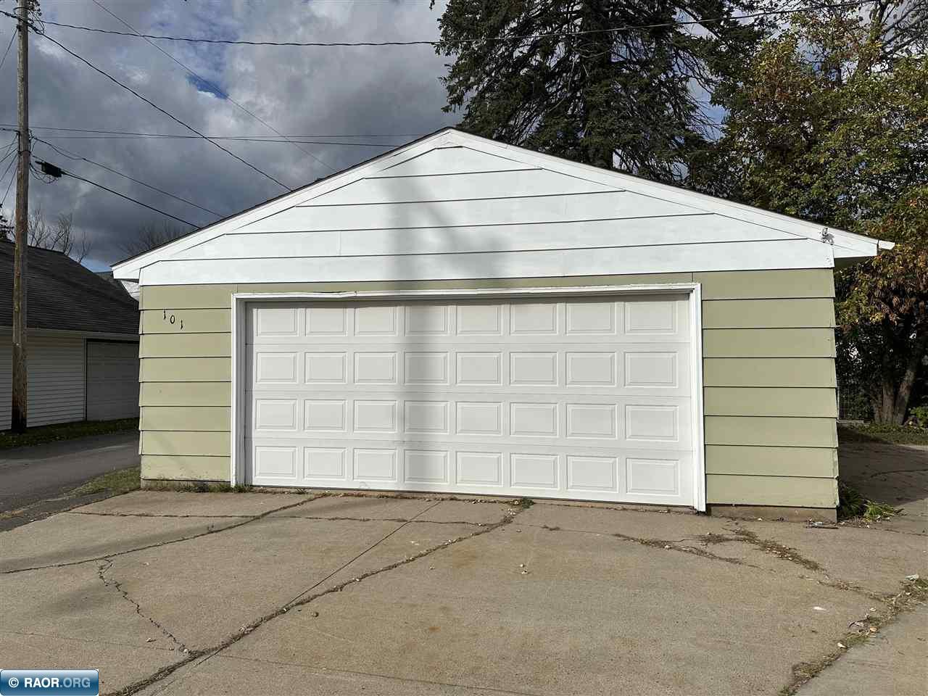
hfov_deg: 71.6
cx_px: 464
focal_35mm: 24
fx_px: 643
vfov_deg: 56.8
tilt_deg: +2.0
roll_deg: +0.7
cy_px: 348
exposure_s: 1/13699
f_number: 1.78
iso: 80
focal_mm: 6.86
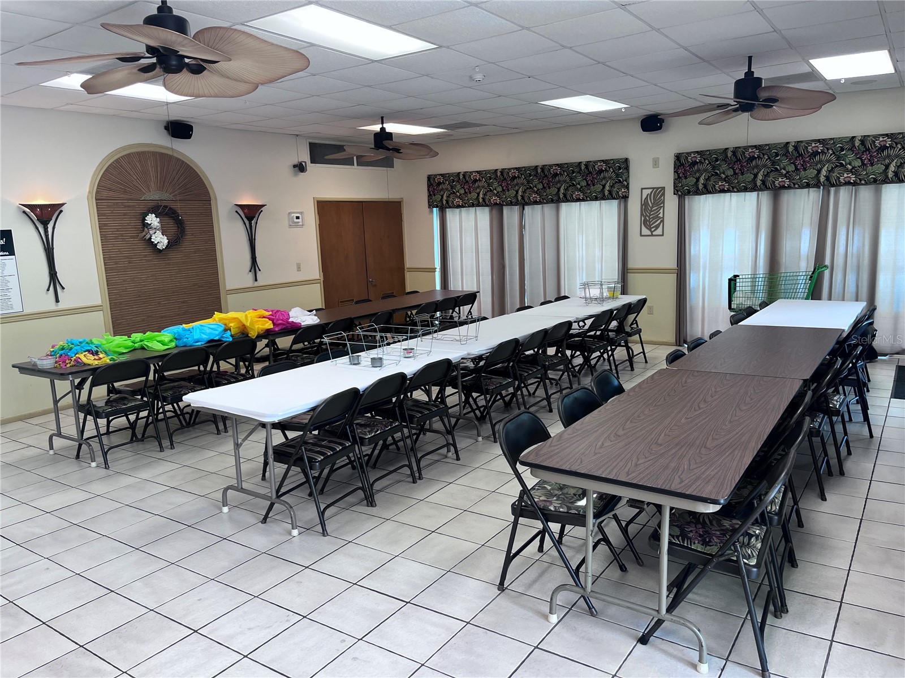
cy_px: 339
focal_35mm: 26
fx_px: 680
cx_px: 452
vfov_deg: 53.1
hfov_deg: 67.3
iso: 100
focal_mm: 5.1
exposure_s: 1/120
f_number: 1.6
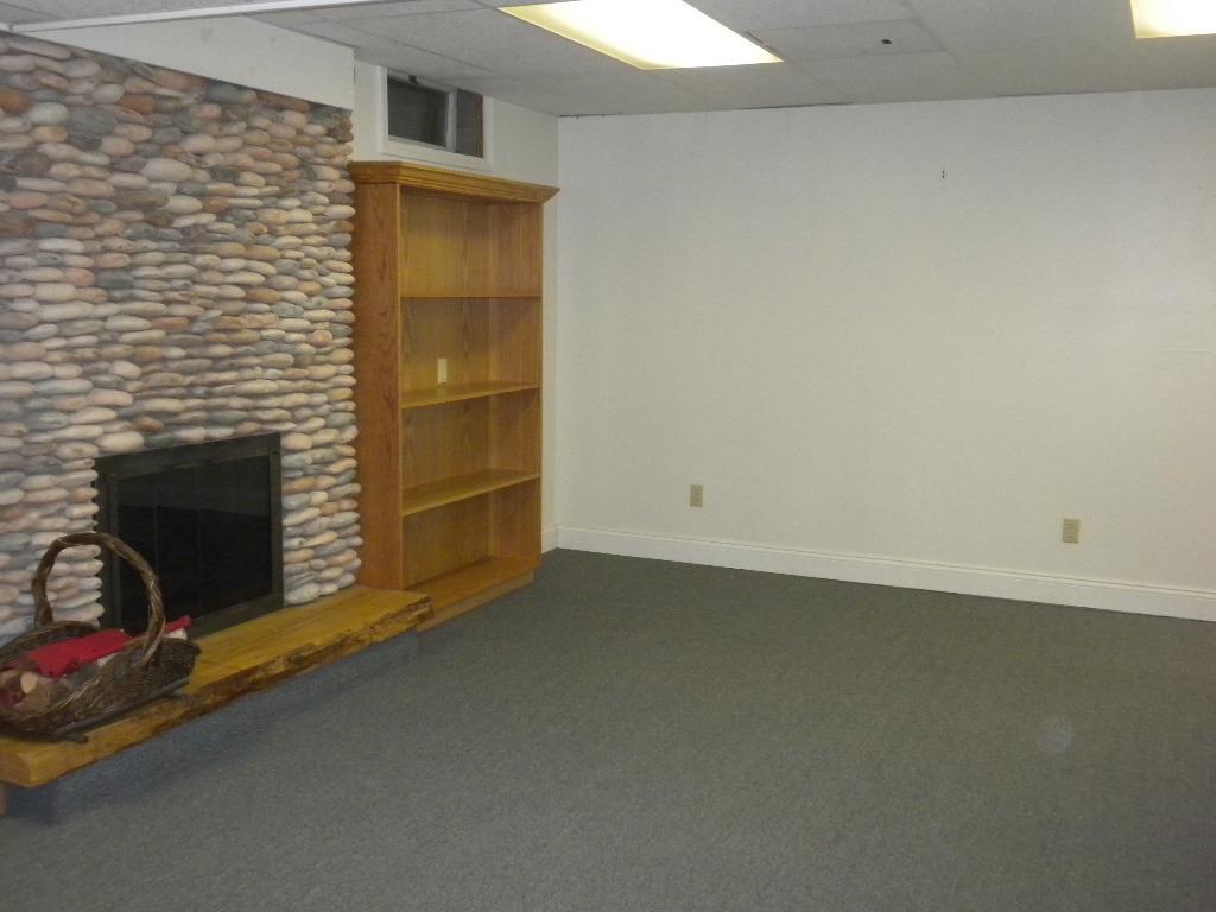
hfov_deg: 50.1
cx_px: 608
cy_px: 456
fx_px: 1300
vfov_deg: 38.7
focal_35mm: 37
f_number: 3.5
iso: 400
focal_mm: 6.6
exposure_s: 1/30
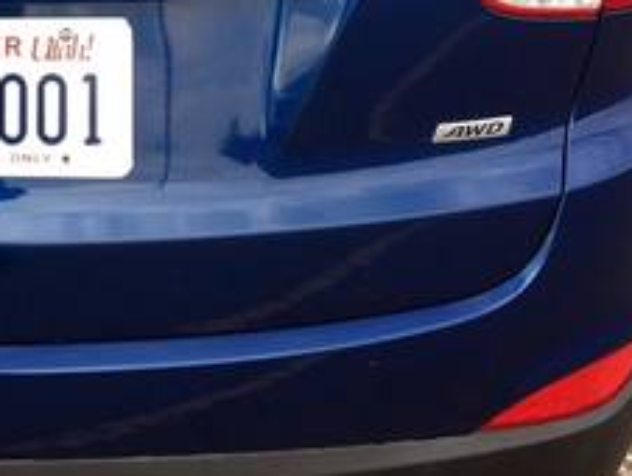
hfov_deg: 22.5
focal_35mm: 82
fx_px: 1499
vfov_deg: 17.4
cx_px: -56
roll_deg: +0.4
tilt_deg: -19.0
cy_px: -45
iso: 32
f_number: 2.2
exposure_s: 1/295
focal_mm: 4.15
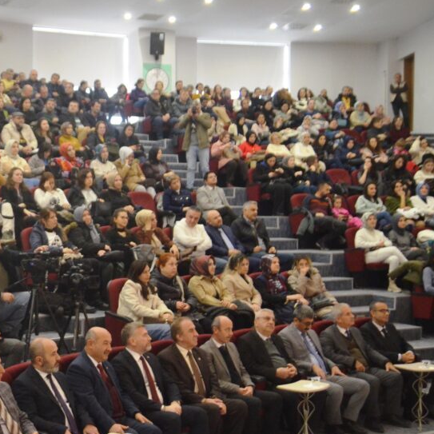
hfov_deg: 17.5
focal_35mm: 96
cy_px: 234
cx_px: -45
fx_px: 1362
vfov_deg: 18.1
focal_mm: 32
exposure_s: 1/125
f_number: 2.8
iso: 1600
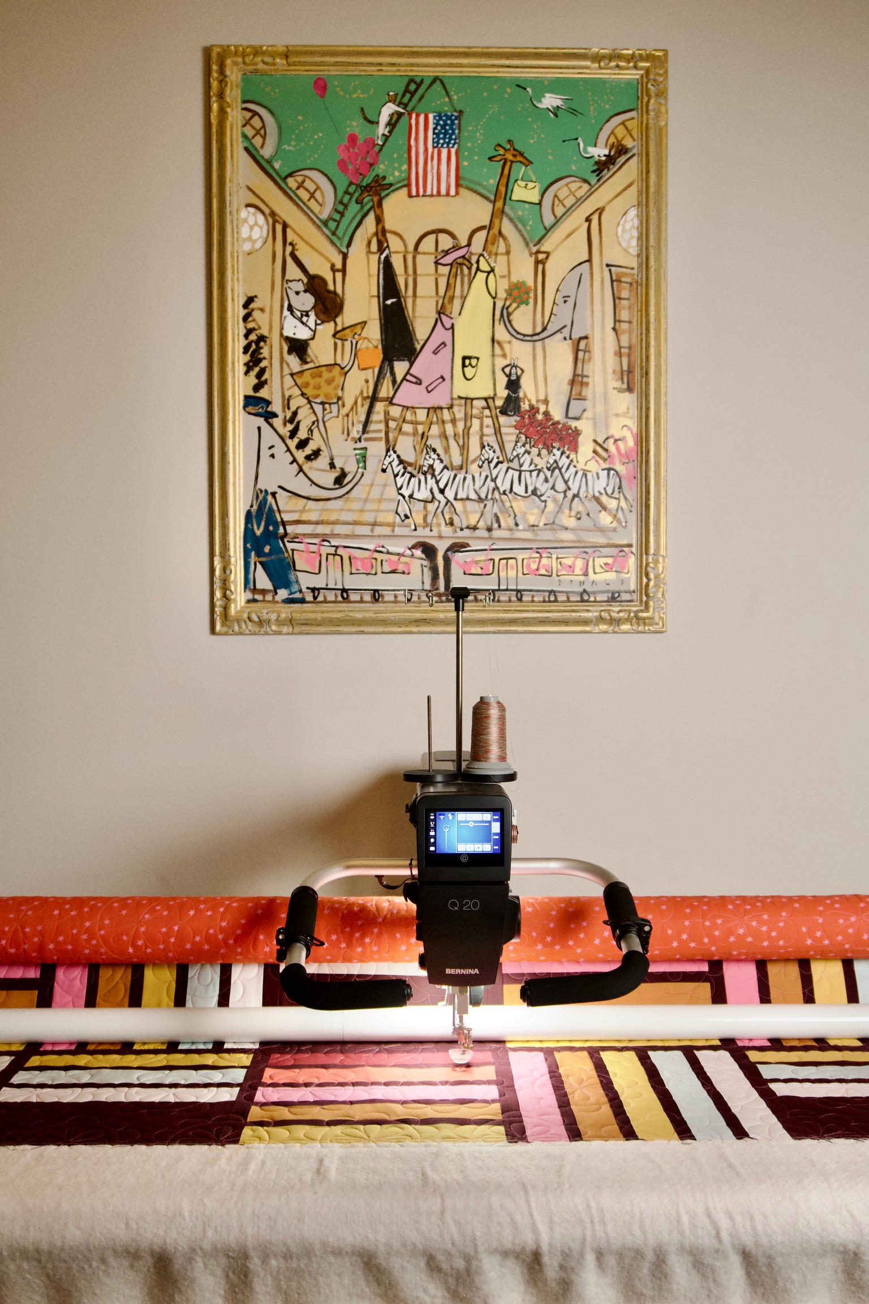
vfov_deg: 57.2
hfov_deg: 40.0
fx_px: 1195
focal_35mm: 33
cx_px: 434
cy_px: 652
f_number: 4
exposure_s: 1/100
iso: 800
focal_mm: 22
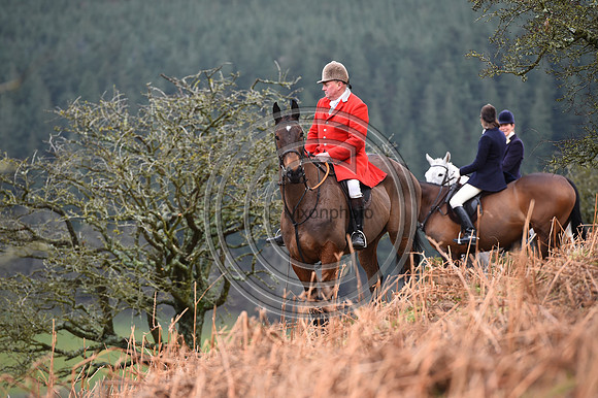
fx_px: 3320
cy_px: 199
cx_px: 299
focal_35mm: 200
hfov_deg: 10.3
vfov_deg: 6.9
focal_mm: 200
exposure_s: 1/800
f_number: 4.5
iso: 720
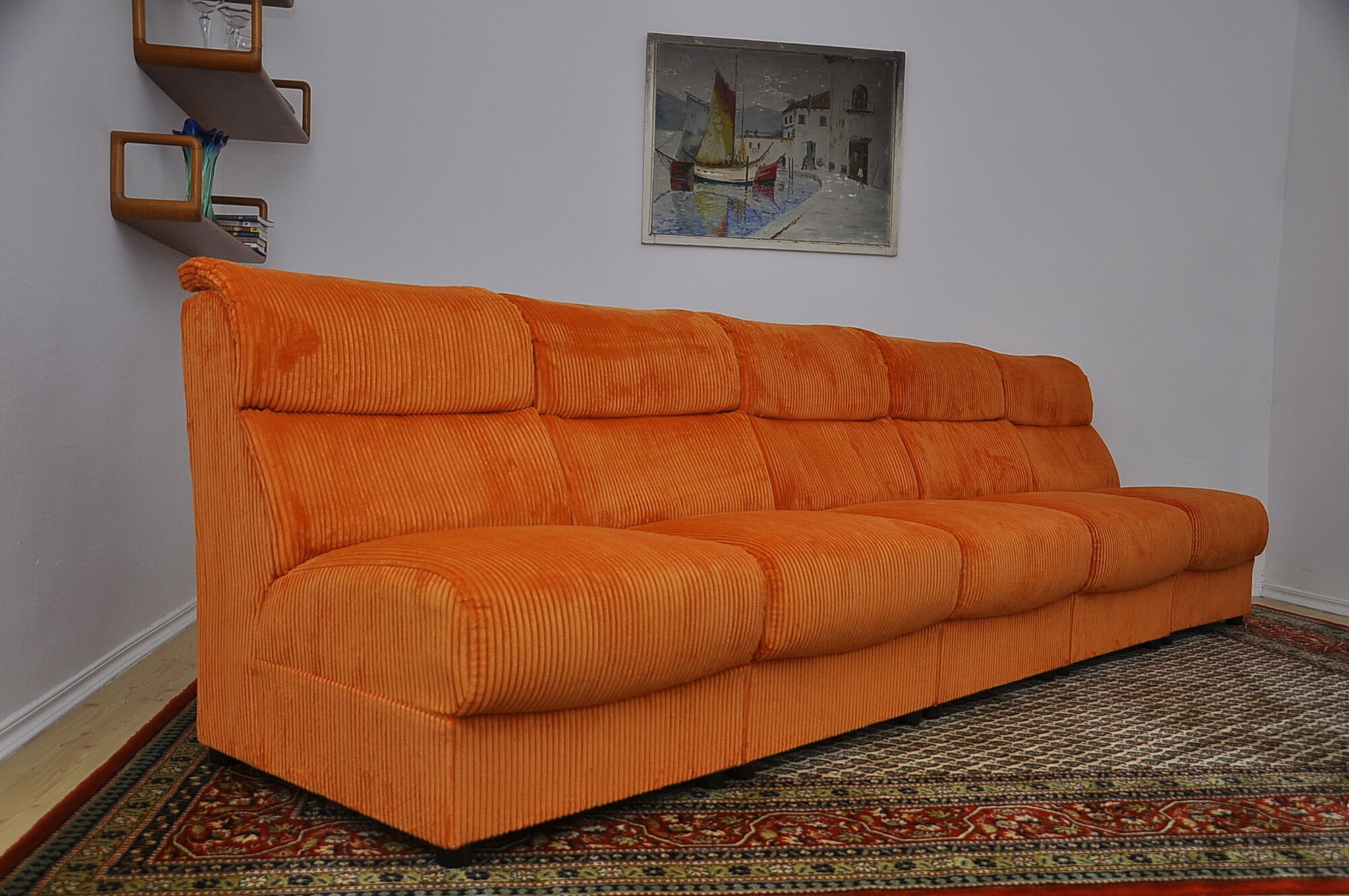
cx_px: 674
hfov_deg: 57.3
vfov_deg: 39.9
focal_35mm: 33
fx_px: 1235
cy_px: 448
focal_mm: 22
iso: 200
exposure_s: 1/200
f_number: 4
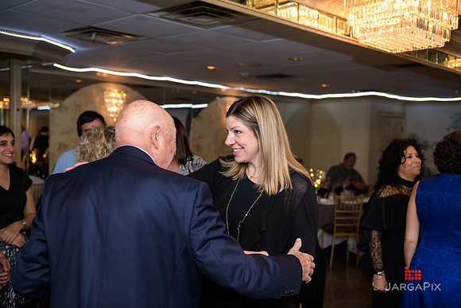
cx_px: 230
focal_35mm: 40
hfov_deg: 48.4
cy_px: 154
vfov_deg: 33.4
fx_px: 512
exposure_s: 1/125
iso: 800
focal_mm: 40
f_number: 3.2
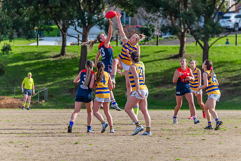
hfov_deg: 6.3
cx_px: 126
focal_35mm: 326
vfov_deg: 4.2
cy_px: 63
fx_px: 2184
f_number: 5.6
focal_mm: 260
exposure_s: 1/1600
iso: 800
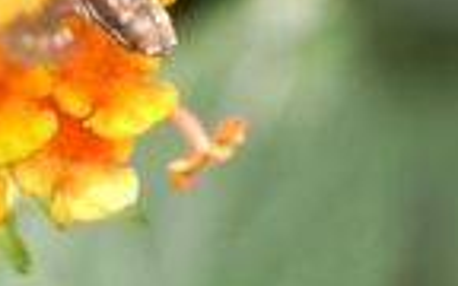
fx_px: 3730
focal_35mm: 299
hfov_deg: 7.0
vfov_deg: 4.4
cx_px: 124
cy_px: -229
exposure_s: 1/250
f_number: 5.6
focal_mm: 55
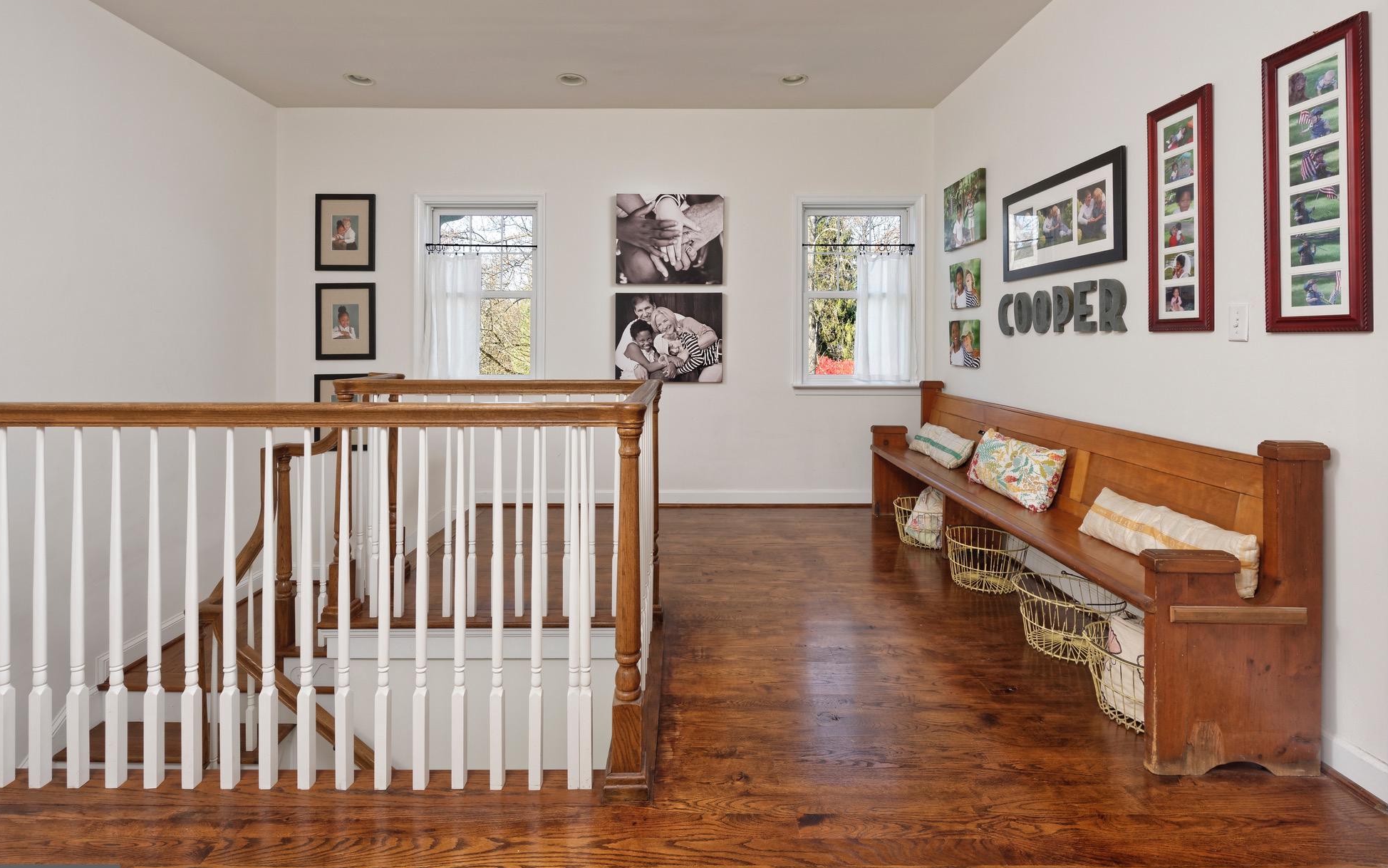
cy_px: 430
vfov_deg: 74.8
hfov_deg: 101.5
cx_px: 692
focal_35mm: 15
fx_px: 567
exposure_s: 1/100
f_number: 11
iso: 320
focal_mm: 14
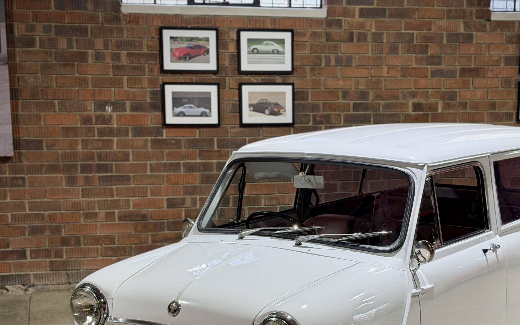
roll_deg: -0.4
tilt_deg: -10.8
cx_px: 332
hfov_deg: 28.8
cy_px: 261
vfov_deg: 18.2
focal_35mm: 71
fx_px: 1006
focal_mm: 6.76
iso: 160
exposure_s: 1/50
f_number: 1.78
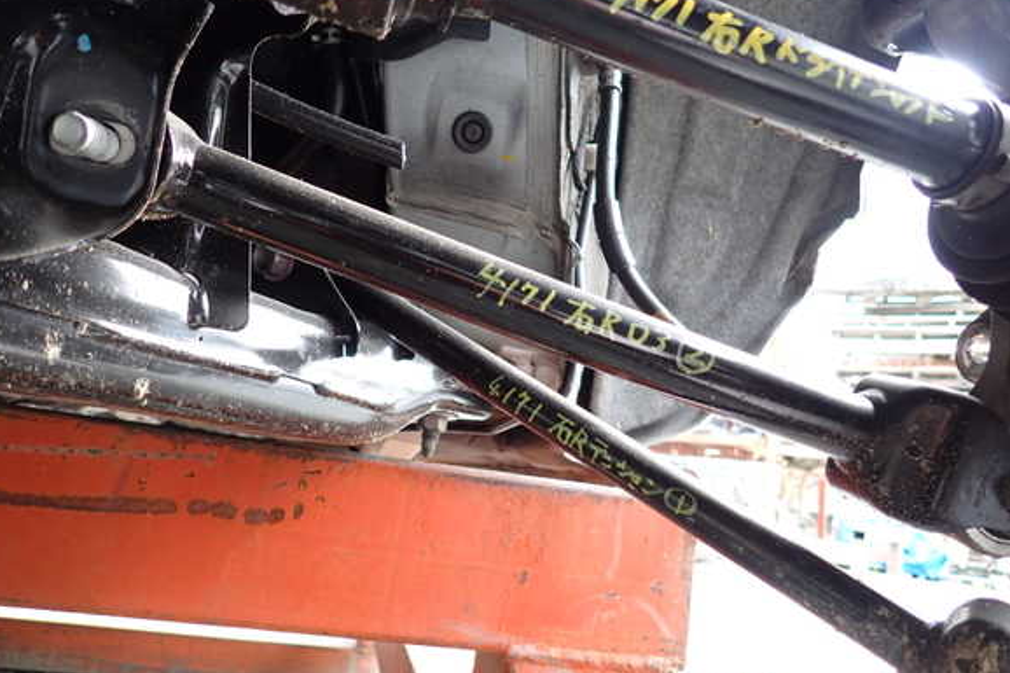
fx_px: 757
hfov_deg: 67.4
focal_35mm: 27
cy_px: 325
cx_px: 503
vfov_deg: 47.9
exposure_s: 1/60
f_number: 2
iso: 200
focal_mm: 4.5
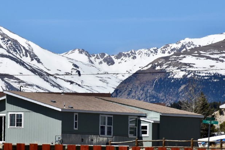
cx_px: 52
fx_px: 2287
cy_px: 95
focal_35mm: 366
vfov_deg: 3.8
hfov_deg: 5.6
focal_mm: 130
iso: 200
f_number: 13
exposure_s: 1/640
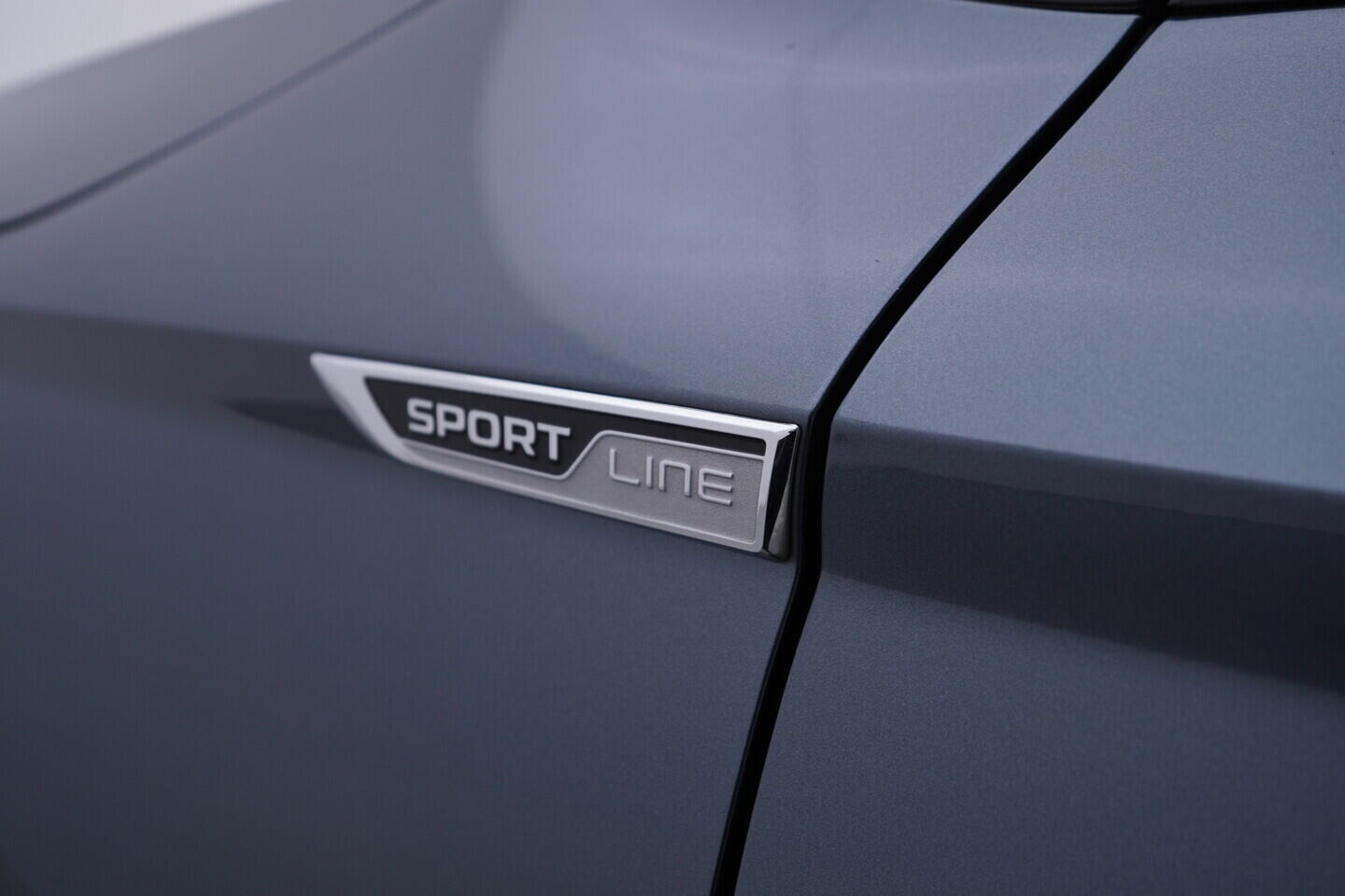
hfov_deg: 53.1
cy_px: 448
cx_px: 672
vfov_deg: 36.9
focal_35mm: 36
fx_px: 1345
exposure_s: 1/80
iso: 125
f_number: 4.5
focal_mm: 24
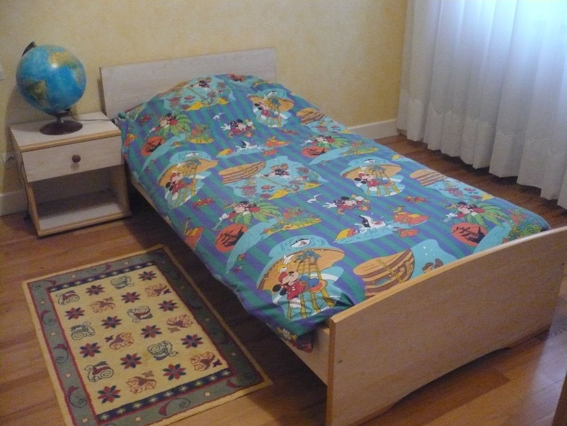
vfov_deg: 40.7
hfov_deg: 52.6
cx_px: 284
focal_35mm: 35
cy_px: 213
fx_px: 573
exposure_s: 1/15
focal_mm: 5.8
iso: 800
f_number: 2.8
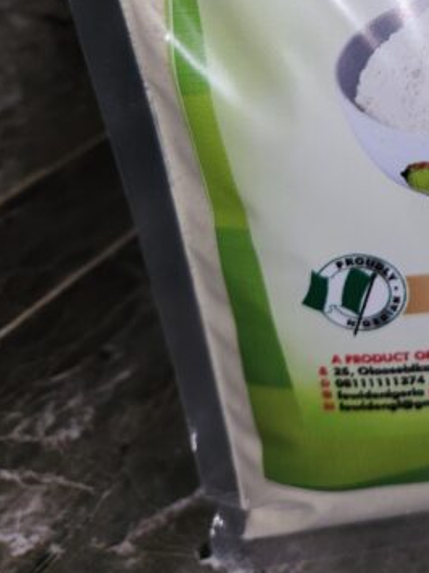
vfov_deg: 32.5
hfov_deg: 24.7
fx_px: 893
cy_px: -6
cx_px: 498
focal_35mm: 54
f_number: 1.8
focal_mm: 5.4
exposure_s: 1/50
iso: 40
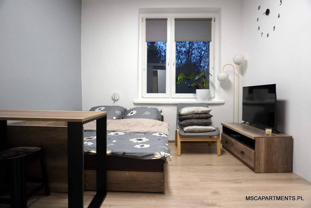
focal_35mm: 24
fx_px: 207
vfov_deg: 53.2
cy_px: 104
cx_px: 156
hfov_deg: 73.7
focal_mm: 16
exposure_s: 1/160
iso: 1600
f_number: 4
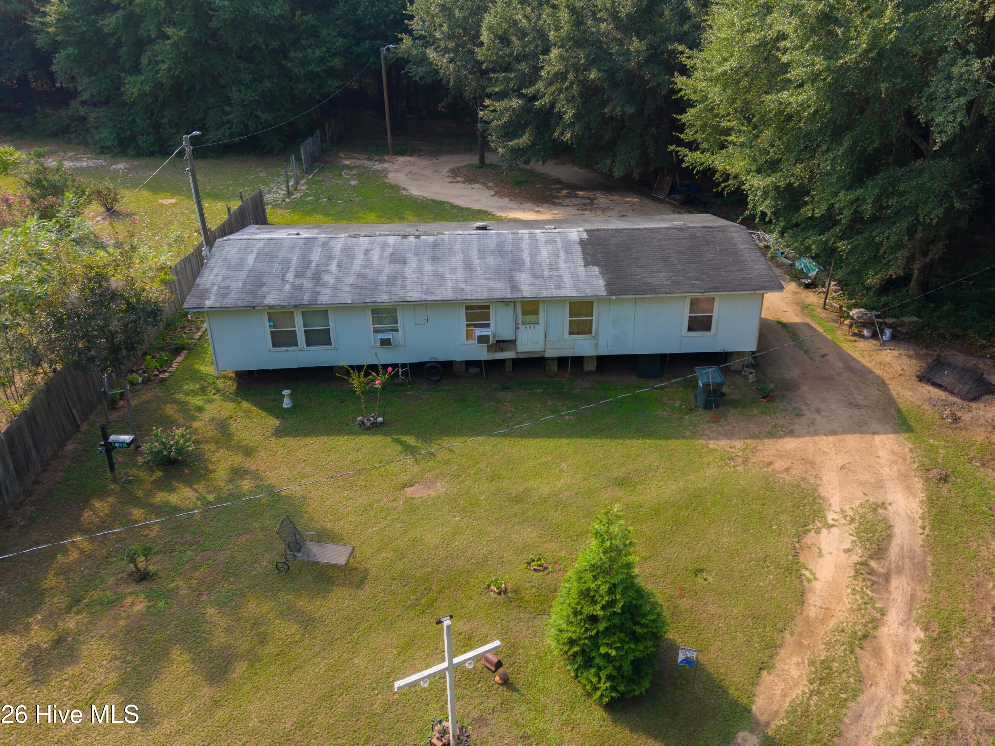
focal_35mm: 28
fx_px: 805
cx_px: 534
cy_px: 319
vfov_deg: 49.6
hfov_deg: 63.4
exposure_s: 1/730
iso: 130
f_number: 1.8
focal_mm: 8.67
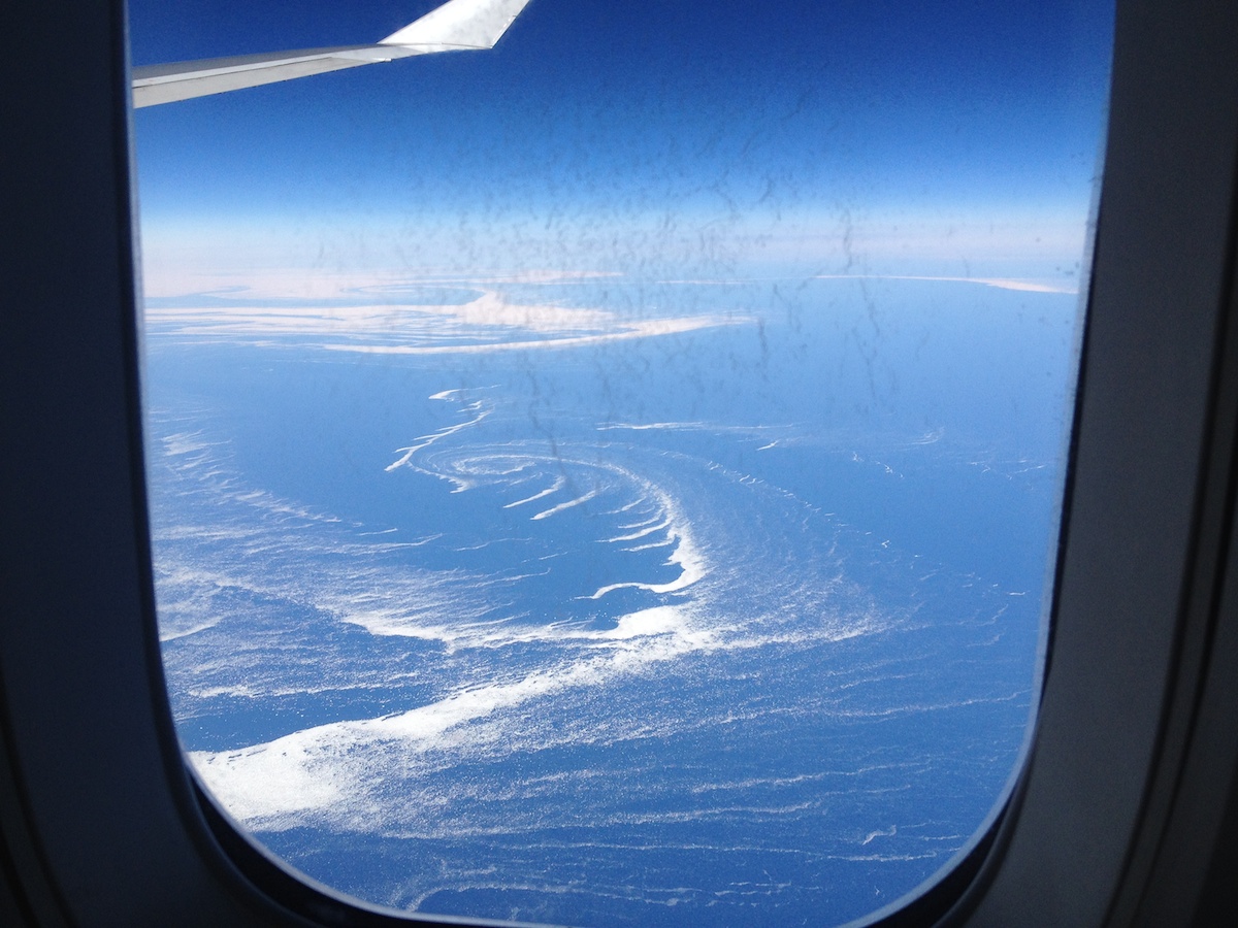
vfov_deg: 40.7
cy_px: 464
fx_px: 1252
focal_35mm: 35
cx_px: 619
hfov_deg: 52.6
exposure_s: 1/1534
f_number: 2.4
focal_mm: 4.28
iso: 50
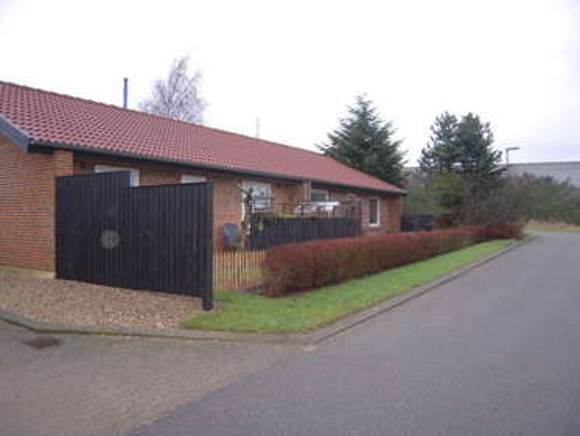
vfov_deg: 49.8
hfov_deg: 63.4
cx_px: 290
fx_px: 469
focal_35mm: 28
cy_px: 218
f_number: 2.7
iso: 400
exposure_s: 1/100
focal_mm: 5
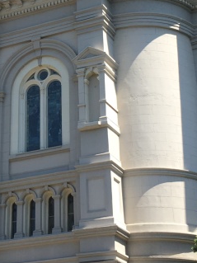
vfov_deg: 19.7
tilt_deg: +30.8
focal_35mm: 97
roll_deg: -1.5
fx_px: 737
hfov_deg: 15.0
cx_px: 9
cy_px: 12
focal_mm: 4.15
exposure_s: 1/777
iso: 25
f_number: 2.2
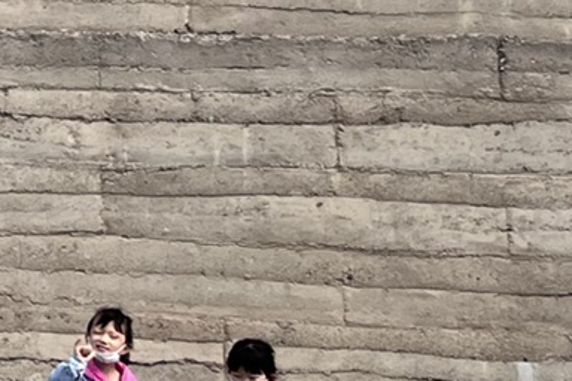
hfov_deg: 12.1
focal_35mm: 141
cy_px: -150
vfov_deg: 9.5
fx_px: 2240
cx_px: -728
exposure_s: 1/3521
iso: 50
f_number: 1.6
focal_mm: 5.1
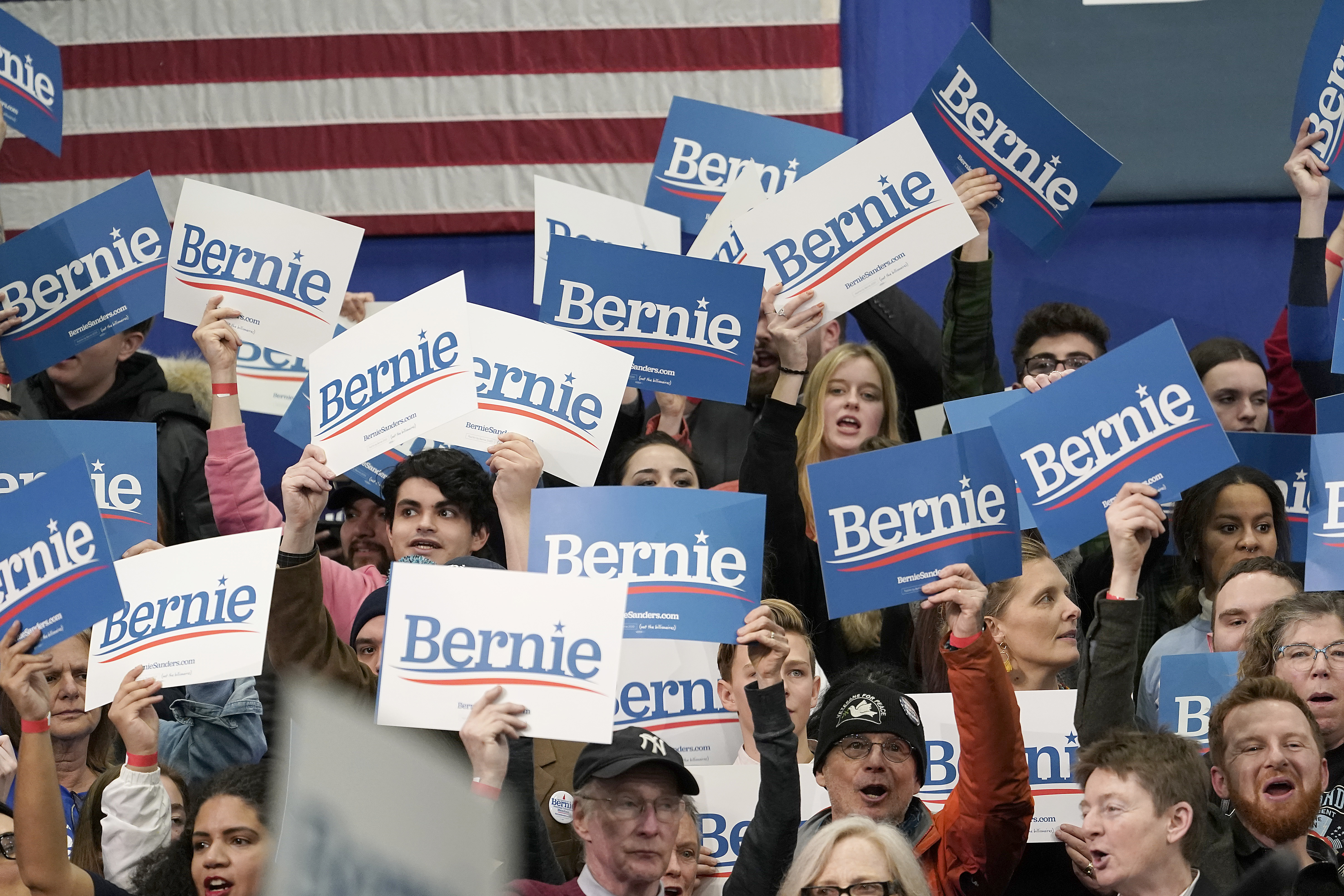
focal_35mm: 291
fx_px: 10863
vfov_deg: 4.7
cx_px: 672
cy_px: 448
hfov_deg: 7.1
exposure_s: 1/640
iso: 4000
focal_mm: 291
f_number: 5.6
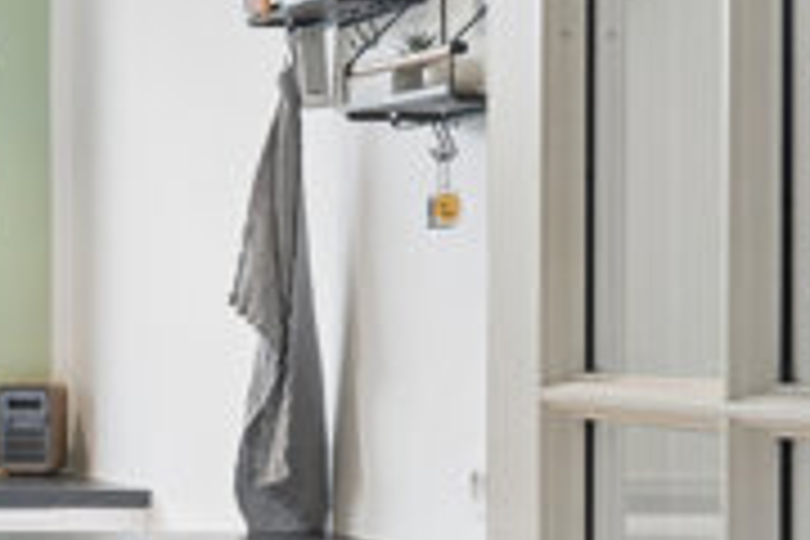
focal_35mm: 147
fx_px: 3307
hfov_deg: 12.6
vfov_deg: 9.3
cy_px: 299
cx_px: -711
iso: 200
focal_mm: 22
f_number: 8
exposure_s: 1/30
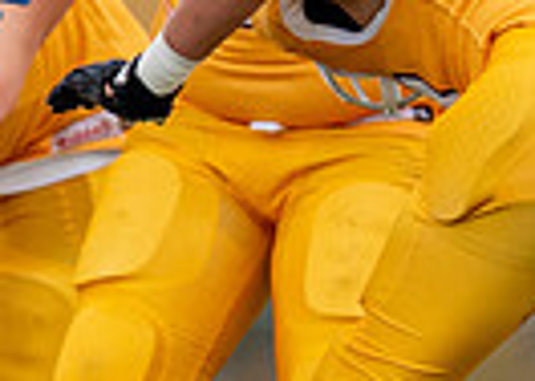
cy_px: 223
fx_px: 29447
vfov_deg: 0.7
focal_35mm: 1940
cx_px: -86
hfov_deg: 1.0
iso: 400
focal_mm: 200
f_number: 2.8
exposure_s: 1/2000
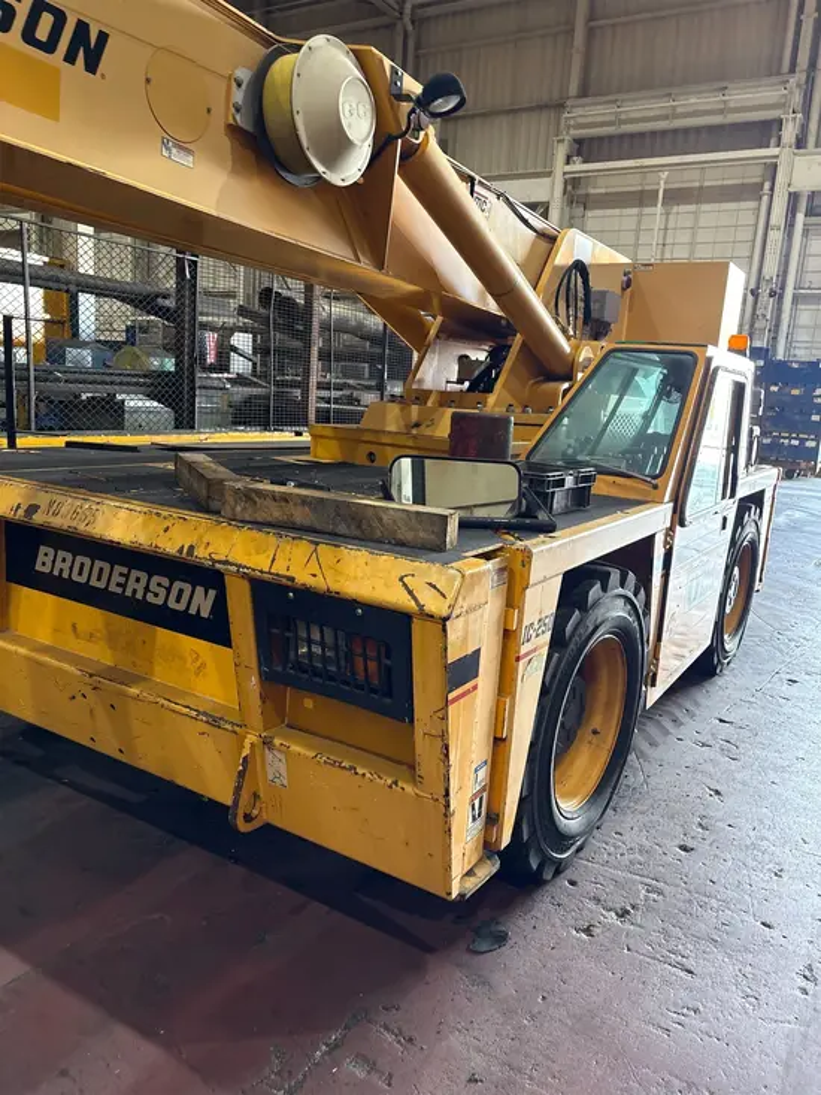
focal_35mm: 26
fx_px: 822
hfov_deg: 53.1
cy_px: 548
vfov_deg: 67.3
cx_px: 410
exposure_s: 1/60
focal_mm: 5.96
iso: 250
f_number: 1.6
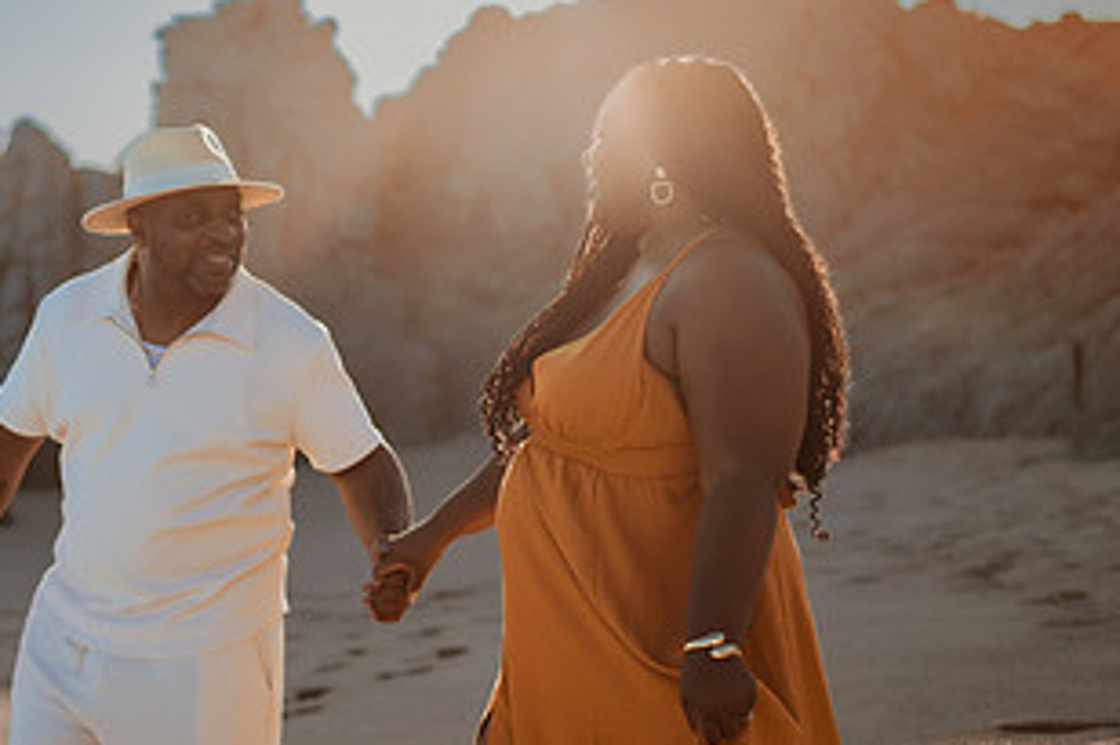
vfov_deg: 20.6
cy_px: 423
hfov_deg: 29.5
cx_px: 149
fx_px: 2052
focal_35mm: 66
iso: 100
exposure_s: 1/4000
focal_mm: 35
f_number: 1.8
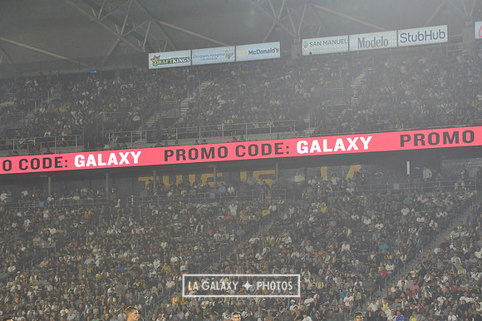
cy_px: 160
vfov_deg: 9.8
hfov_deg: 14.7
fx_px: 1873
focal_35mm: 140
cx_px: 241
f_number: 8
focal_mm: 140
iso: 3200
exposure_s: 1/250
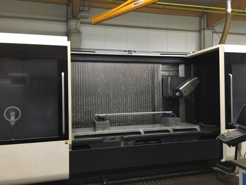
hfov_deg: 61.7
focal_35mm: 29
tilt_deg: +0.0
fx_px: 206
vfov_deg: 48.2
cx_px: 123
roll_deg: +0.5
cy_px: 92
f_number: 2.2
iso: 200
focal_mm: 4.15
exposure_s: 1/25
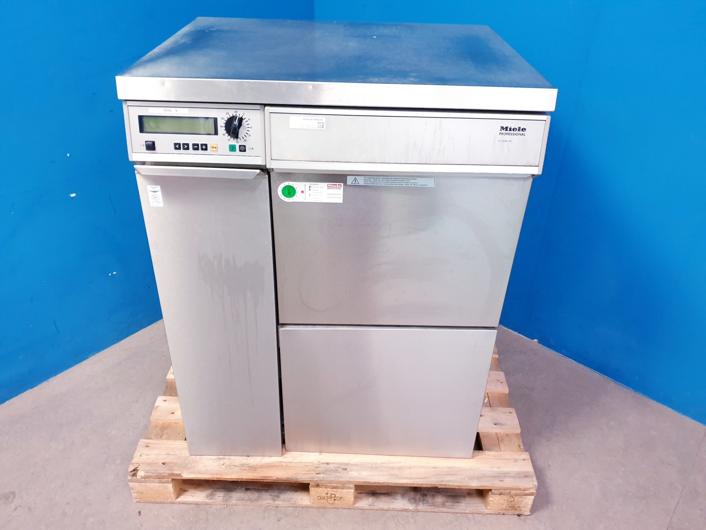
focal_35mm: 26
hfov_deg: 67.3
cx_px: 353
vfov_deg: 53.1
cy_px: 265
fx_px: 530
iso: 250
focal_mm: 4.3
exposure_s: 1/33
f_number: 1.5
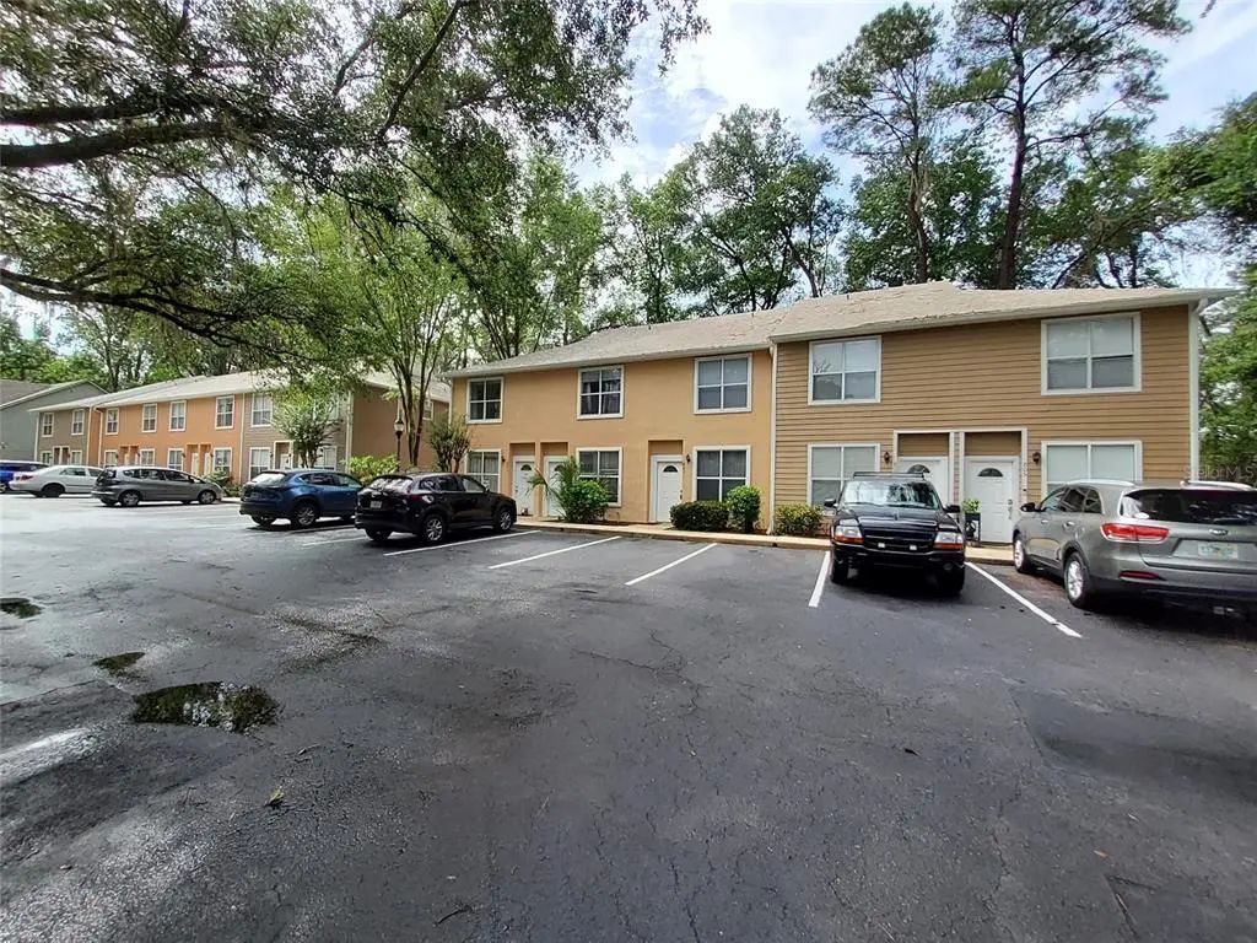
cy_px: 472
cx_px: 628
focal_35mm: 13
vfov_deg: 89.9
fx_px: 472
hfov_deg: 106.2
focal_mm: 1.13
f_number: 2.2
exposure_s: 1/511
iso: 50
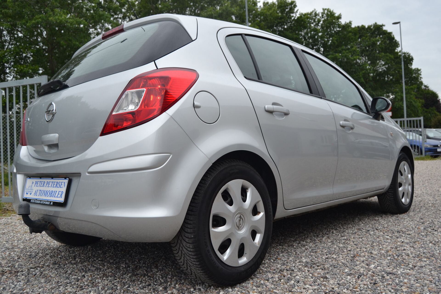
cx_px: 220
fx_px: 367
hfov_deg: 61.9
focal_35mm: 30
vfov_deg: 43.6
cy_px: 147
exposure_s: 1/125
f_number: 5.6
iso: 125
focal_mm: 20
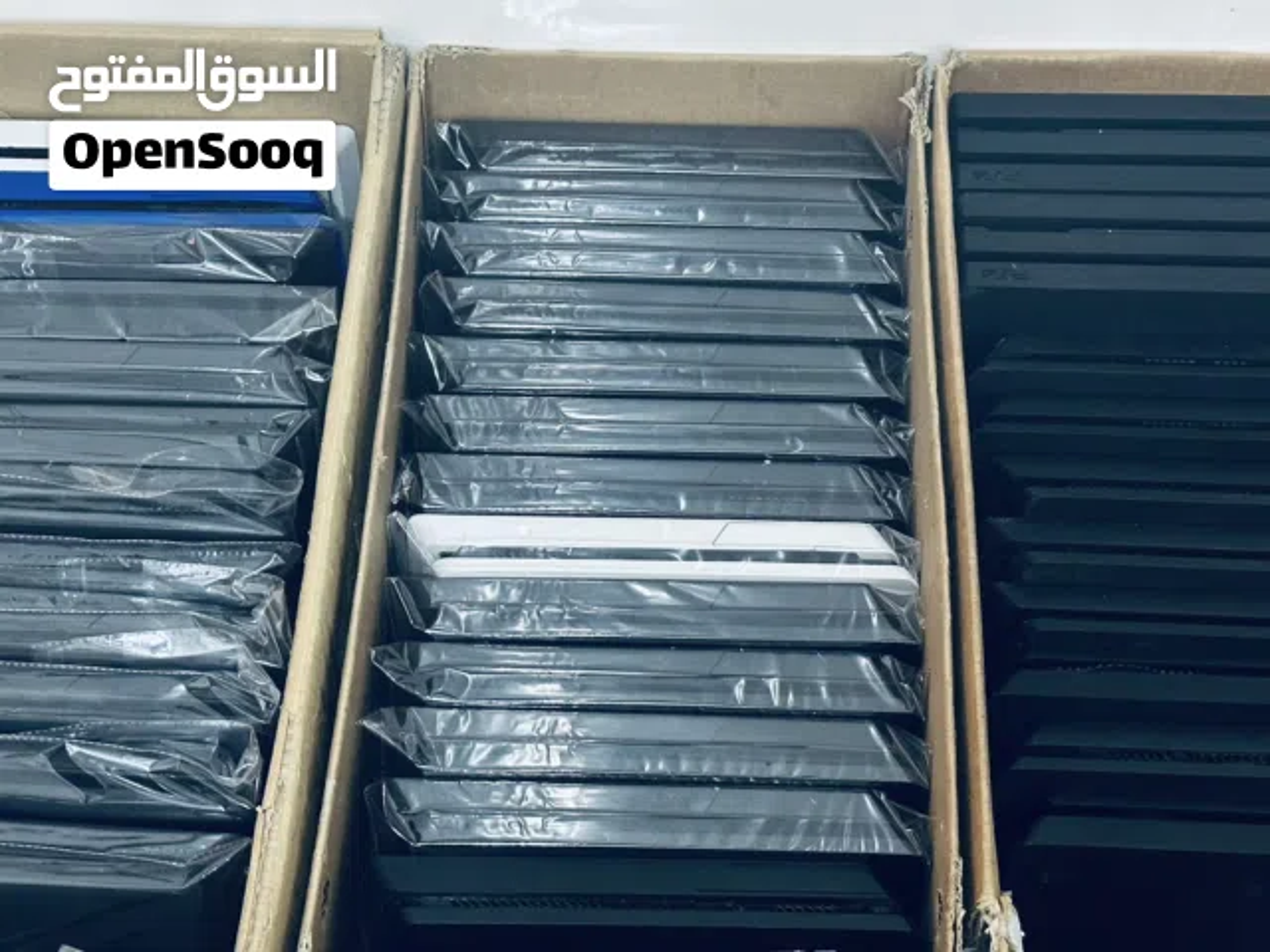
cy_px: 476
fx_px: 1761
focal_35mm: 48
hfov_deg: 39.7
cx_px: 635
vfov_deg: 30.3
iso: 250
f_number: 1.78
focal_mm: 6.86
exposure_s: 1/40
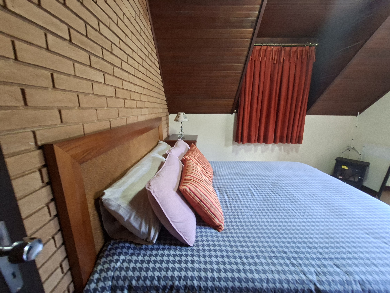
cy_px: 146
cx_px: 195
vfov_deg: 89.9
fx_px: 146
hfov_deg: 106.2
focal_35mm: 13
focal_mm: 1.74
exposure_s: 1/24
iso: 250
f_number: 2.2
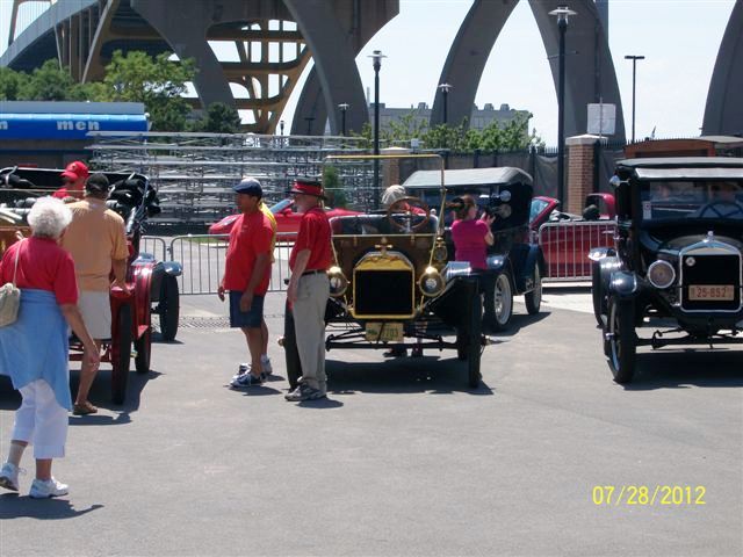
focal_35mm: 84
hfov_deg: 23.3
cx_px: 372
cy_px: 278
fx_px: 1803
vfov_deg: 17.6
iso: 80
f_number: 5.1
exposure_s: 1/500
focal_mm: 15.1
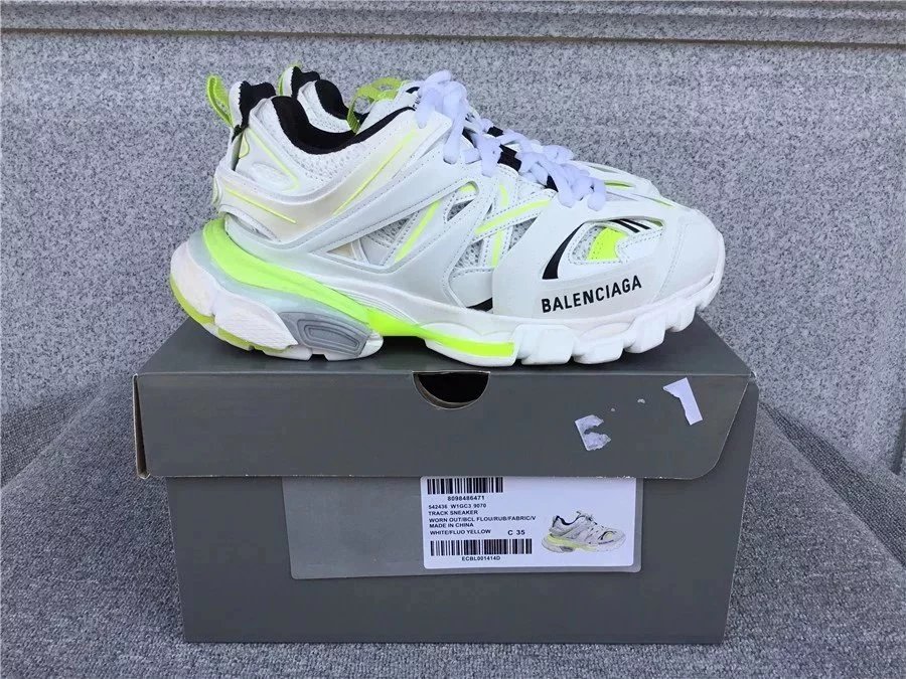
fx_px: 811
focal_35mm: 31
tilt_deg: -18.7
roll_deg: -0.6
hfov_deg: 58.4
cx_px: 453
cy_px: 340
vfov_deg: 45.4
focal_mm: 3.3
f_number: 2.4
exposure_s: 1/466
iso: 25
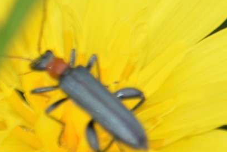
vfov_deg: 1.4
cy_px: 102
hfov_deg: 2.1
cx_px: 22
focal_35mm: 992
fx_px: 6257
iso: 100
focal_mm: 280
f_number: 5.6
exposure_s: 1/40
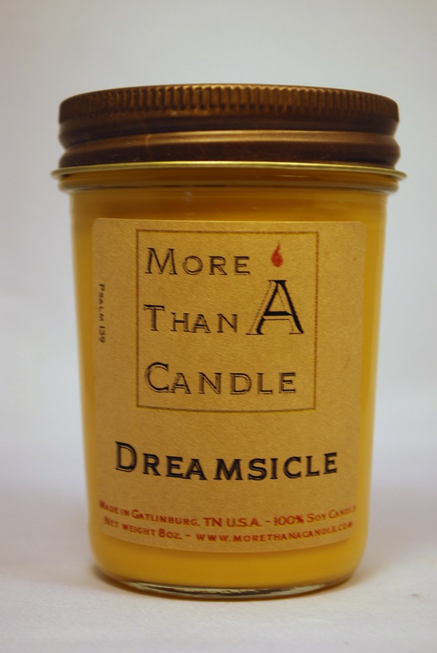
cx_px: 218
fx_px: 1497
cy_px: 326
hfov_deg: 16.6
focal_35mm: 82
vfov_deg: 24.6
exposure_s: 1/125
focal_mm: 55
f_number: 5.6
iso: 180
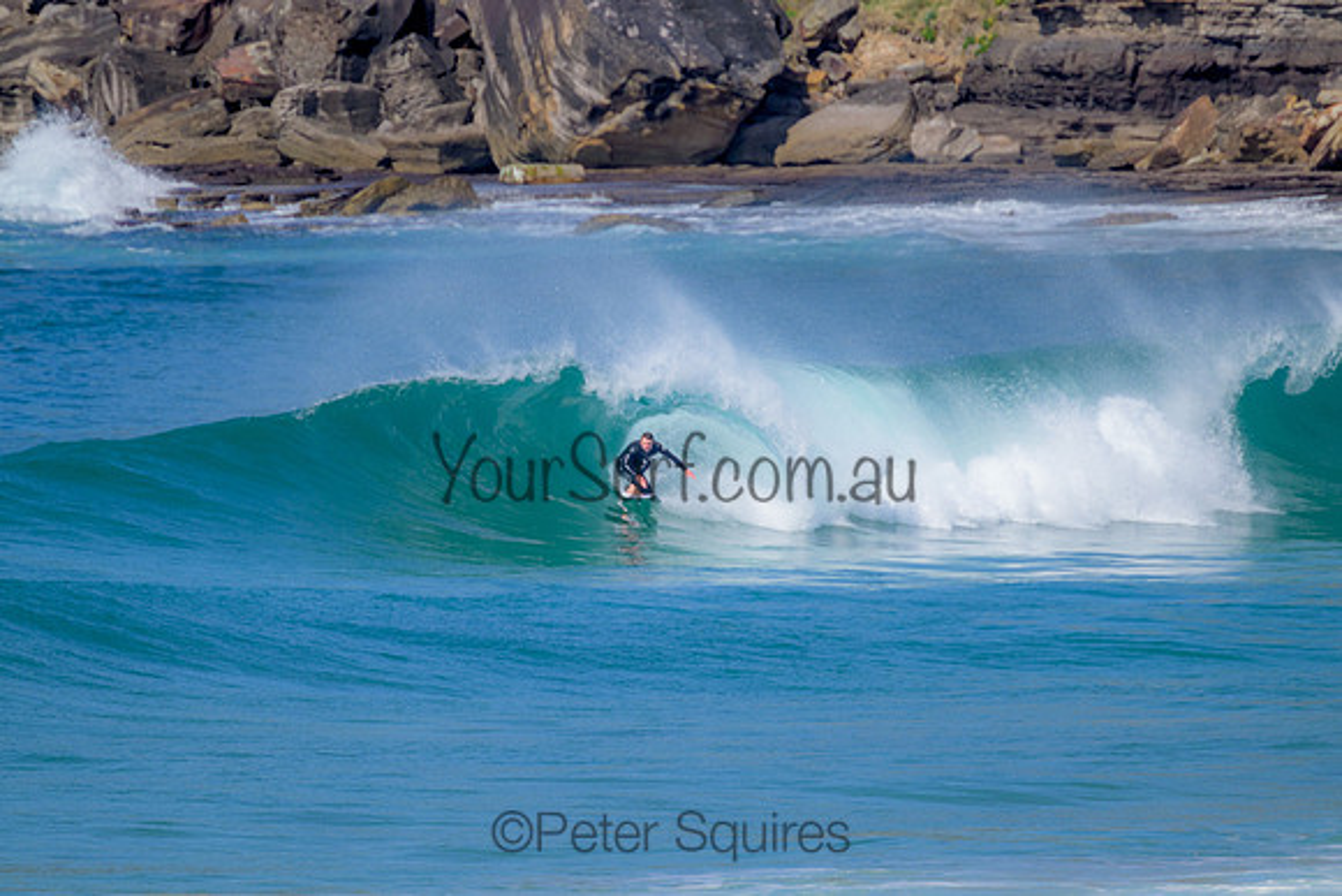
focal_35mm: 800
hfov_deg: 2.6
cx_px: 671
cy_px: 448
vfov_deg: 1.7
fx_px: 29828
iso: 560
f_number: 11
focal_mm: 800
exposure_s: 1/1000
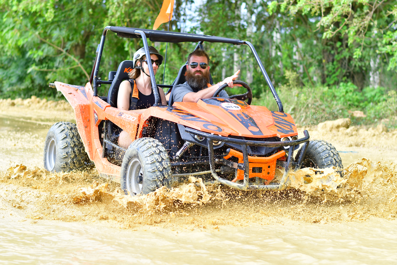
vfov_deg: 18.2
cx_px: 198
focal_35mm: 75
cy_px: 132
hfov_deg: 27.0
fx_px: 827
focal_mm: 50
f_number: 2.8
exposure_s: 1/1000
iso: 100
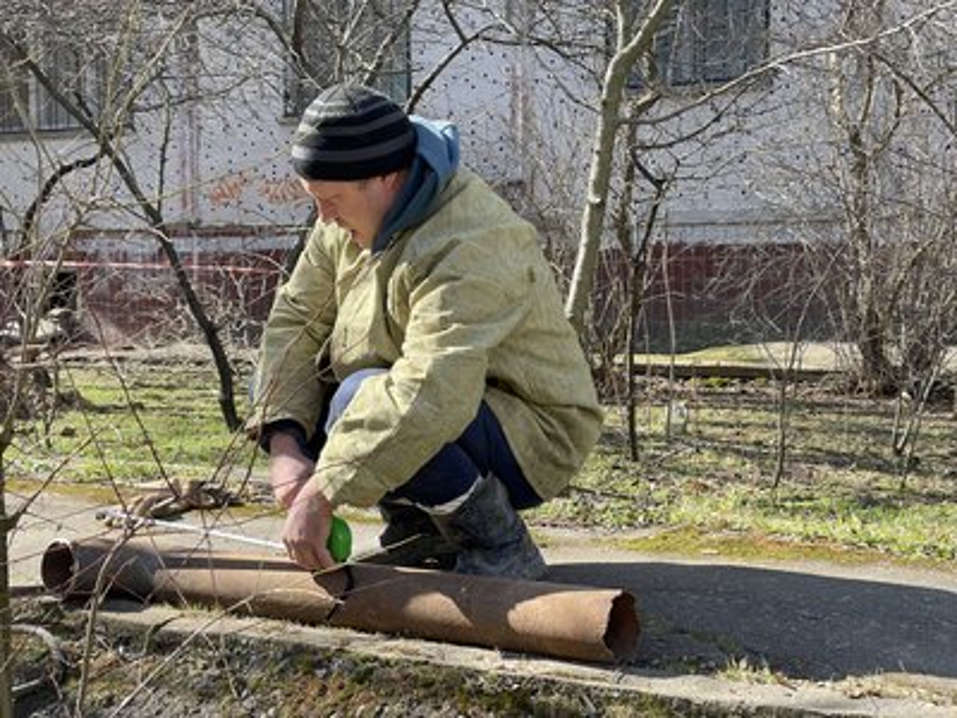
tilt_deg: -3.1
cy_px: 359
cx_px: 478
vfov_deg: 28.0
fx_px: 1438
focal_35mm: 52
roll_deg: +0.8
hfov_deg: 36.8
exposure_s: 1/329
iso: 25
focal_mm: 6
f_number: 2
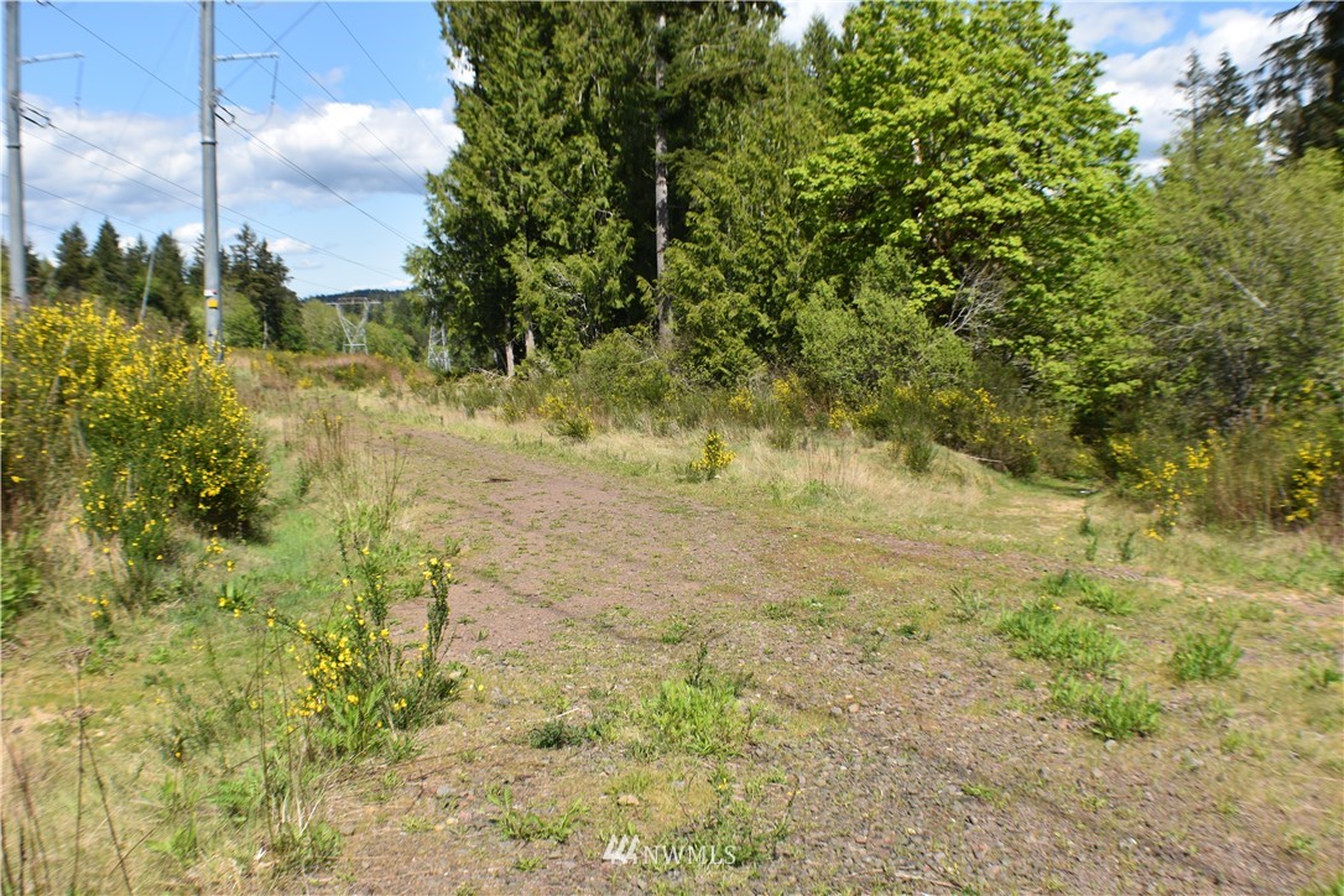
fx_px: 1512
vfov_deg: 33.0
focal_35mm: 40
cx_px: 672
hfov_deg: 47.9
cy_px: 448
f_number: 8
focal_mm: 27
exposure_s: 1/250
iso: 100
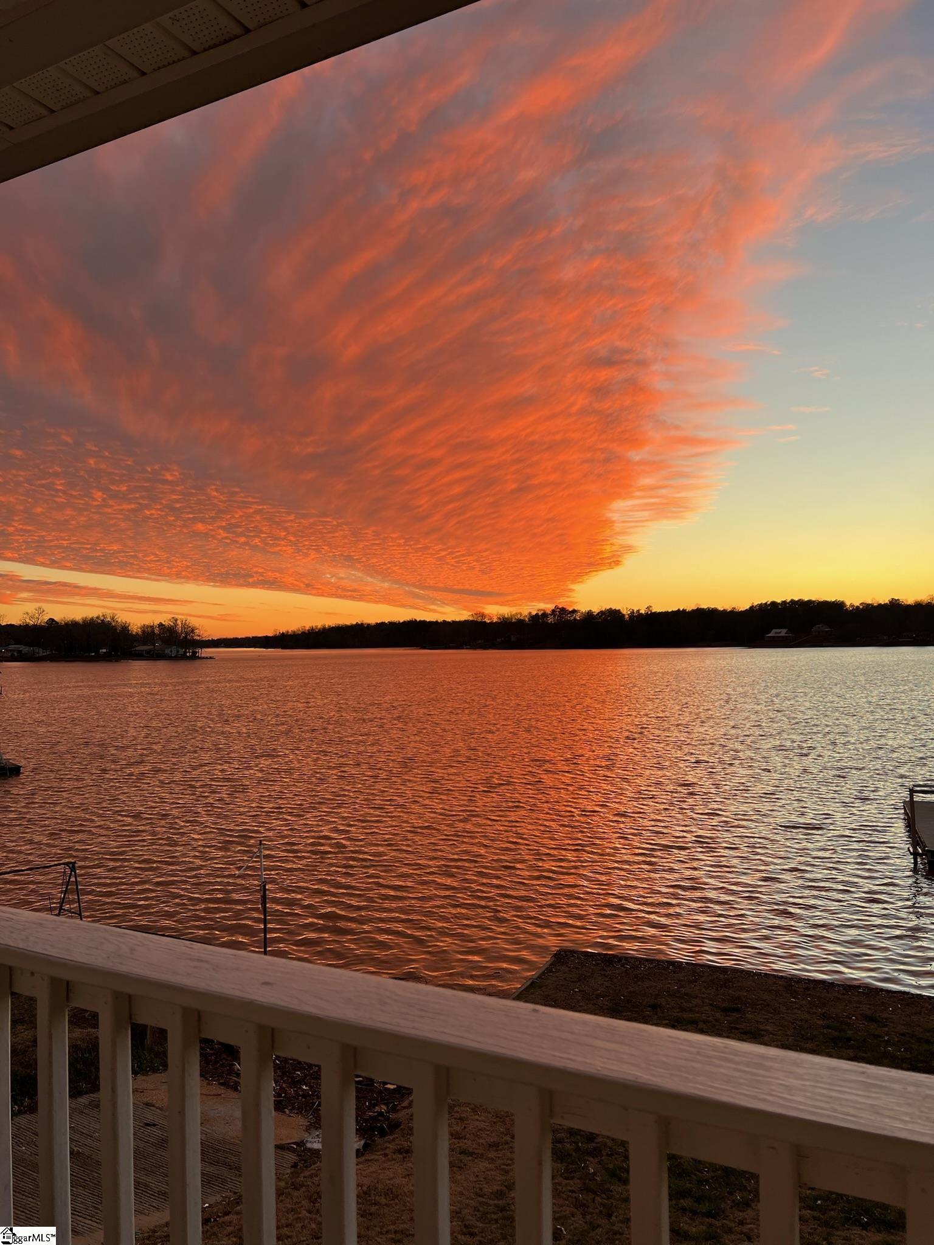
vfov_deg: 67.3
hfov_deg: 53.1
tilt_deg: +0.6
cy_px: 622
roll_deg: -0.2
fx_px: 935
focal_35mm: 26
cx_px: 467
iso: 40
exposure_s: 1/163
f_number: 1.5
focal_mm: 5.7
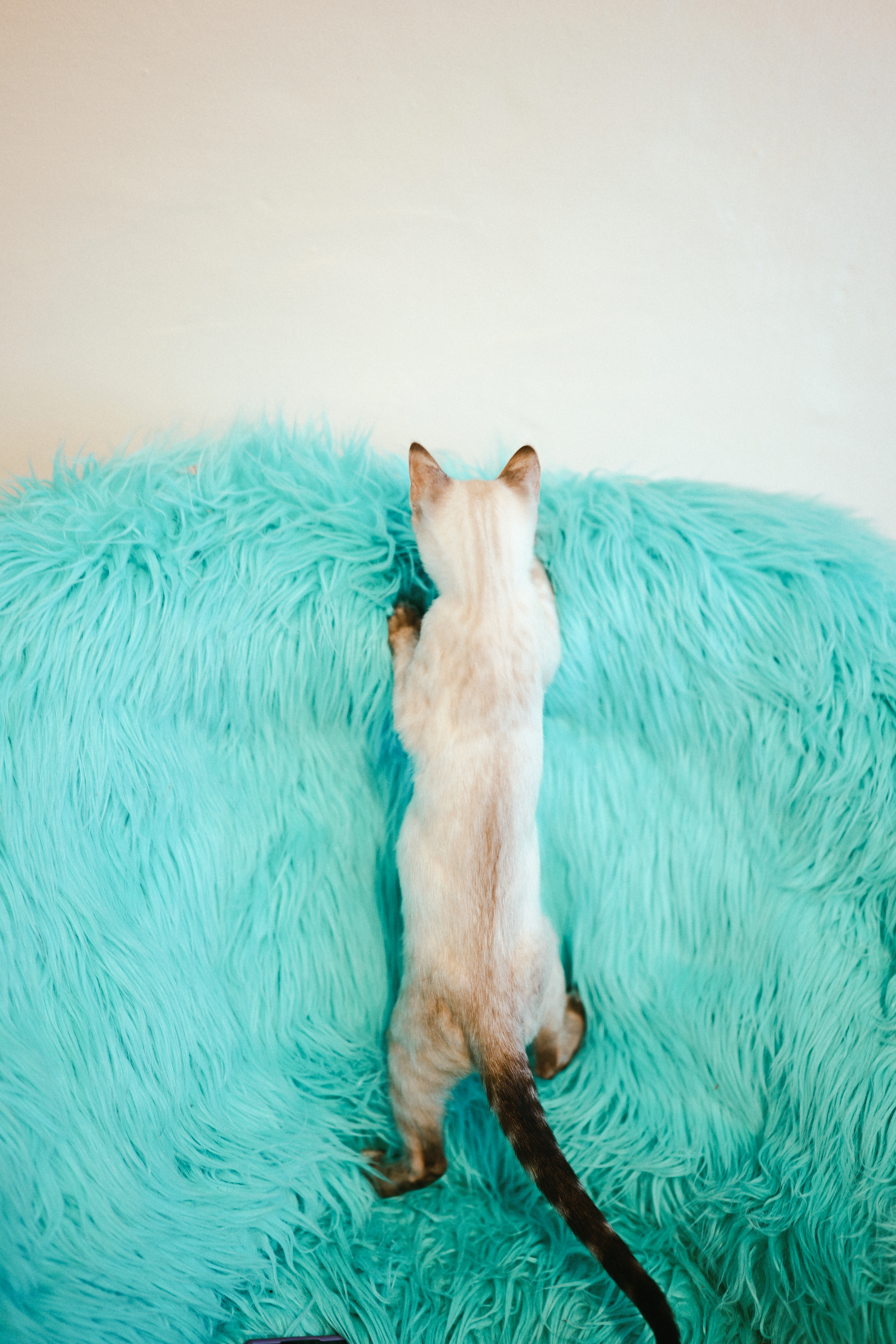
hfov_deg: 37.9
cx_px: 448
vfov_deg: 54.4
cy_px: 672
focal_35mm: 35
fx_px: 1307
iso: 400
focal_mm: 35
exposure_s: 1/40
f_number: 1.2
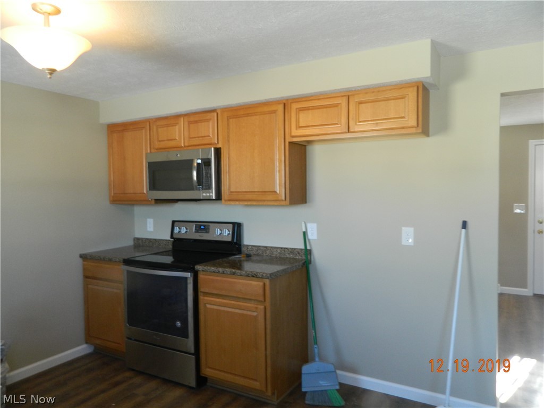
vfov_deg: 54.9
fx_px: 393
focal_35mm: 25
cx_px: 272
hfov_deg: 69.4
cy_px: 204
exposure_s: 1/30
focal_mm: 4.5
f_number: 3.1
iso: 160
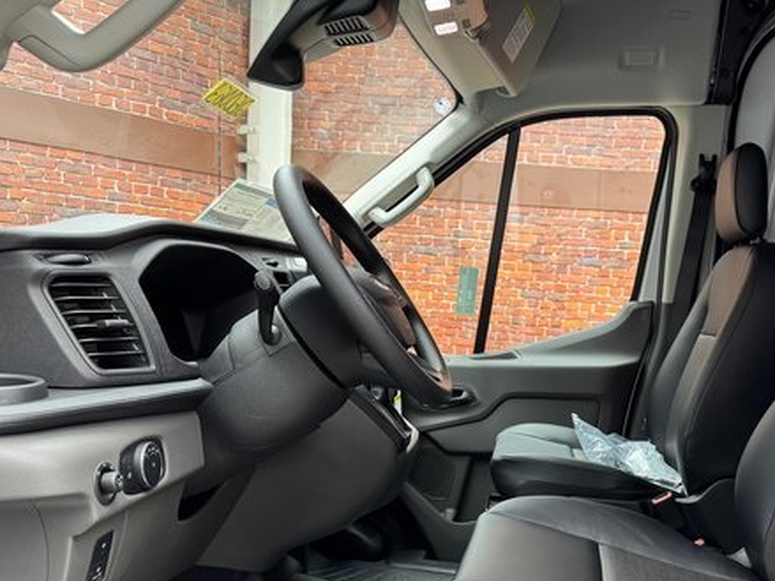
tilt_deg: -9.0
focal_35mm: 35
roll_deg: -4.2
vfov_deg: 39.8
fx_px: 783
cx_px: 507
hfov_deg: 51.8
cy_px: 419
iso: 200
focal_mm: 6.76
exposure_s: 1/60
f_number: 1.78
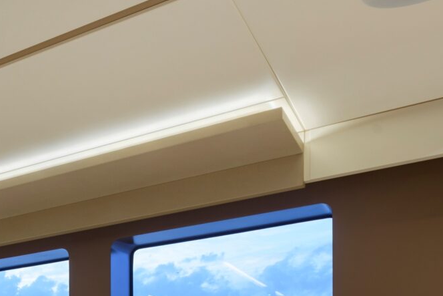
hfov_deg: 26.5
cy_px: 421
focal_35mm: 54
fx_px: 665
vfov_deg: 21.7
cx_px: -222
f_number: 11
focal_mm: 14
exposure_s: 1/1.67
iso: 100
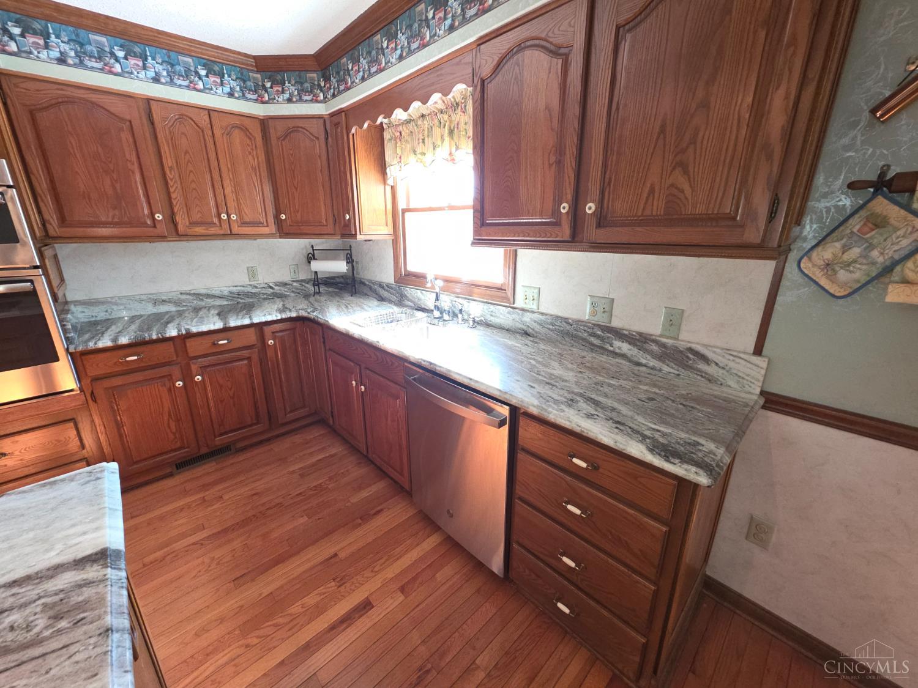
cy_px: 344
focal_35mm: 13
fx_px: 345
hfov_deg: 106.2
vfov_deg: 89.9
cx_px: 459
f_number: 1.9
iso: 125
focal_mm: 2.2
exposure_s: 1/60
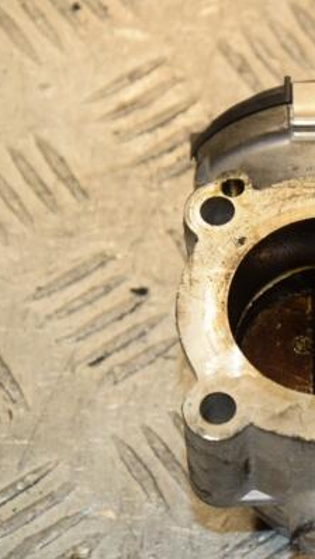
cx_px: 412
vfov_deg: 13.0
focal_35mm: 166
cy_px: 280
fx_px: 2464
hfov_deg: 7.2
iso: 800
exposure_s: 1/200
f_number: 8
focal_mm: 70
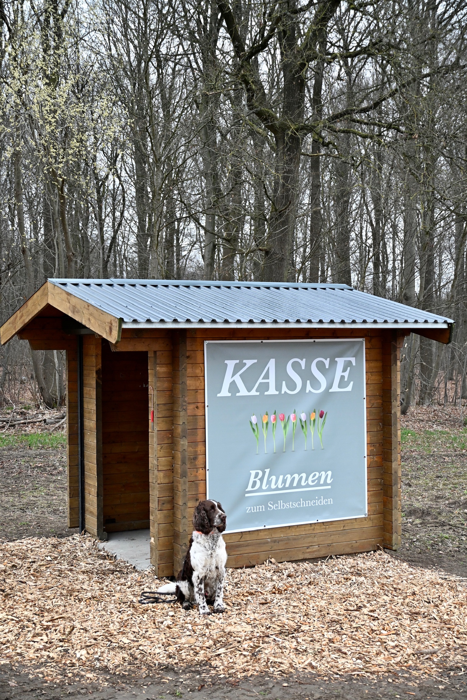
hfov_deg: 28.1
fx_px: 934
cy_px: 350
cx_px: 234
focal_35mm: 48
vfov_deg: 41.1
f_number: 4
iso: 720
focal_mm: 32
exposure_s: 1/125
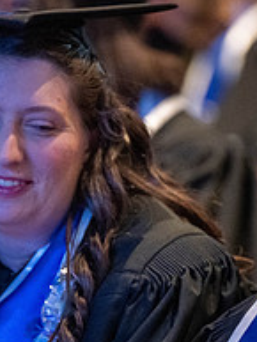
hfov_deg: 2.6
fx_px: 5705
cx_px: 140
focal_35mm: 577
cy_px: 228
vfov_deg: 3.4
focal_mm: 200
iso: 6400
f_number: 2.8
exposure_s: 1/125
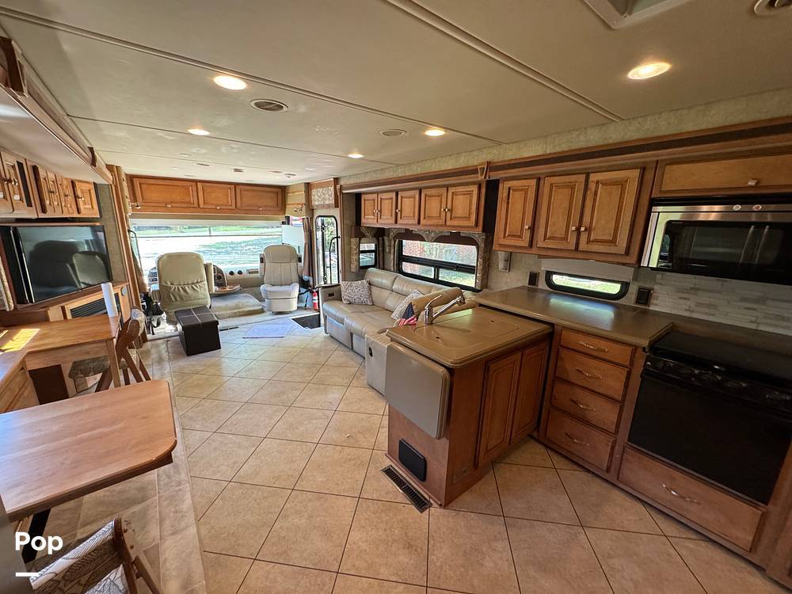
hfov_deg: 102.1
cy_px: 297
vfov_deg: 85.7
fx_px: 320
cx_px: 396
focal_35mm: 14
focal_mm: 2.22
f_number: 2.2
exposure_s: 1/85
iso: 320
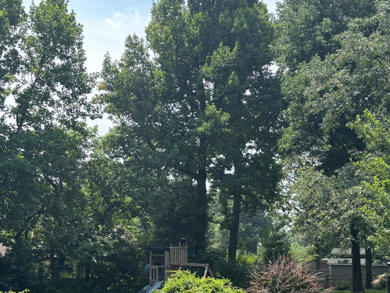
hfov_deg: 42.9
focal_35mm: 44
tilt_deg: +3.8
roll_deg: -1.6
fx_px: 496
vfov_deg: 32.5
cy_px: 207
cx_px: 197
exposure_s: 1/1058
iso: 50
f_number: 1.6
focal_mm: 5.96
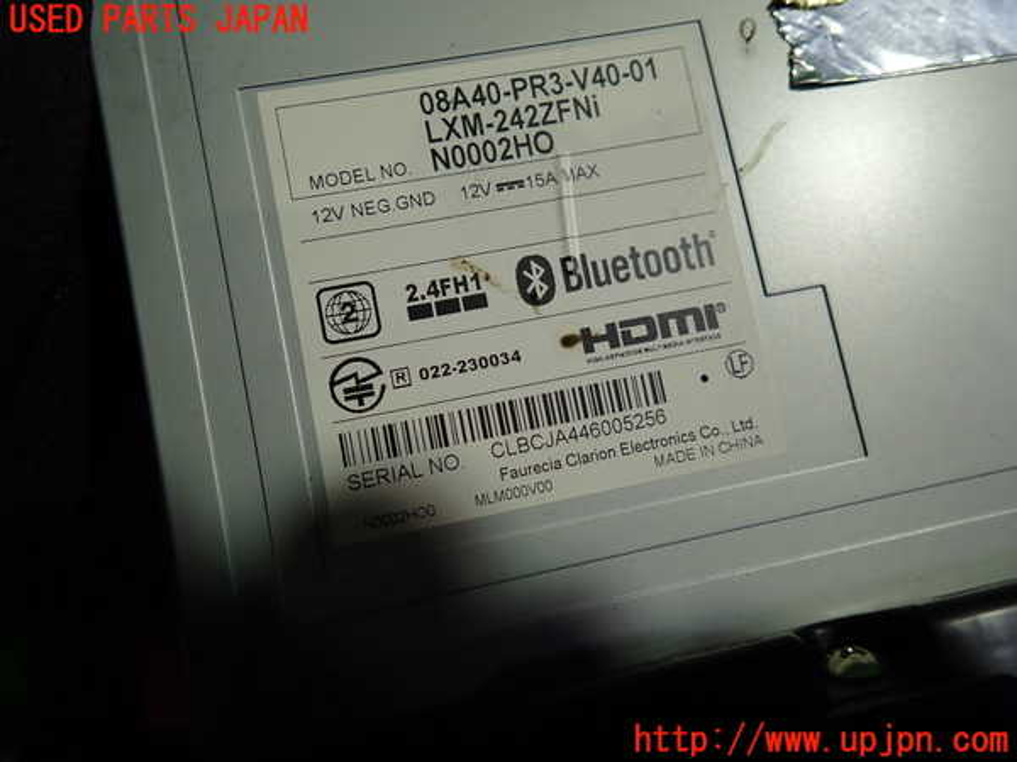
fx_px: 734
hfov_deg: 69.4
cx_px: 508
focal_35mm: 25
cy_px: 381
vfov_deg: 54.9
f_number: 2
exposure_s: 1/80
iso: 100
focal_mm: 4.5
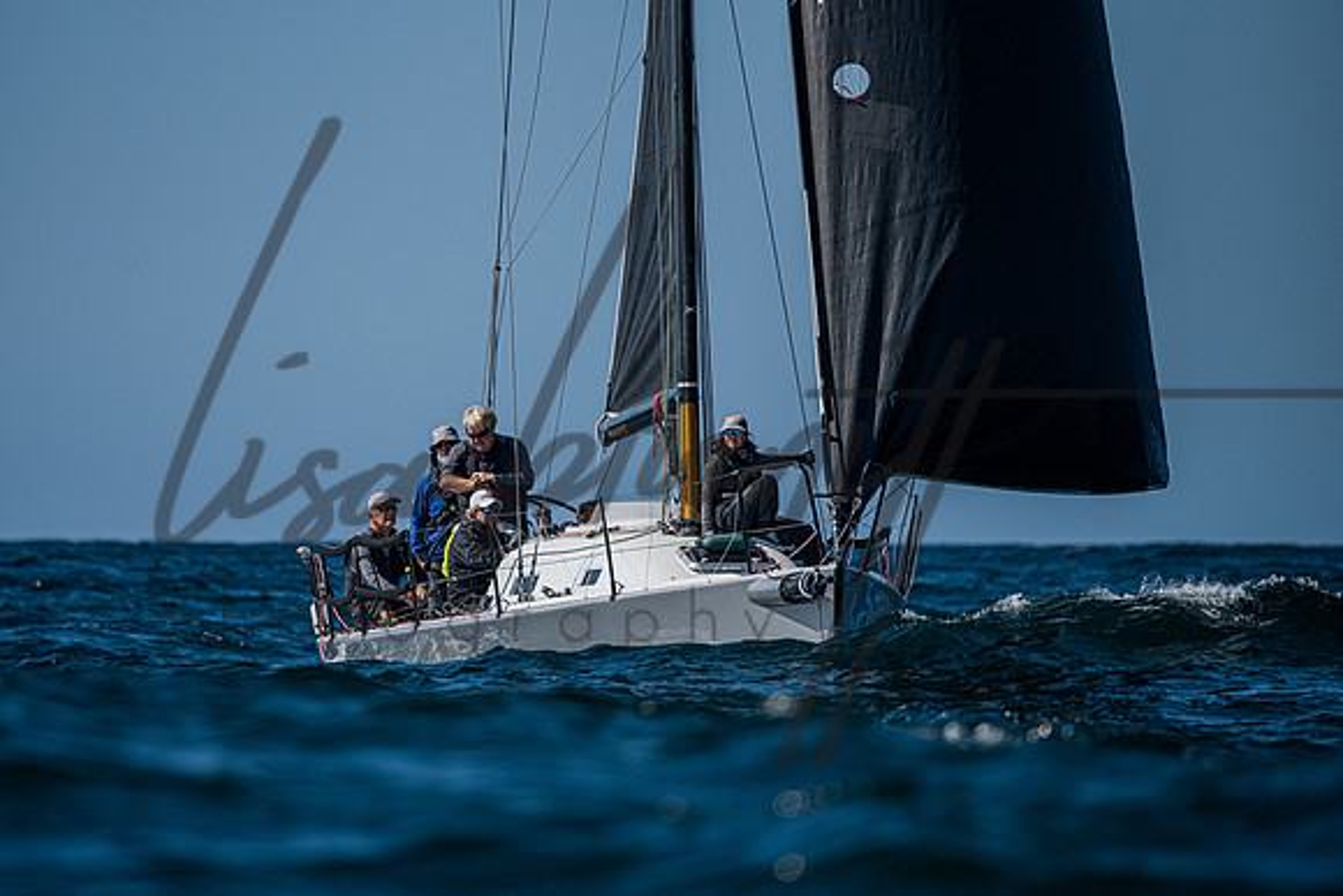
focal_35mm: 401
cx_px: 535
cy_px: 434
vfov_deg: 3.4
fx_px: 14963
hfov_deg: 5.1
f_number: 5.3
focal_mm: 330
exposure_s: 1/8000
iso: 400
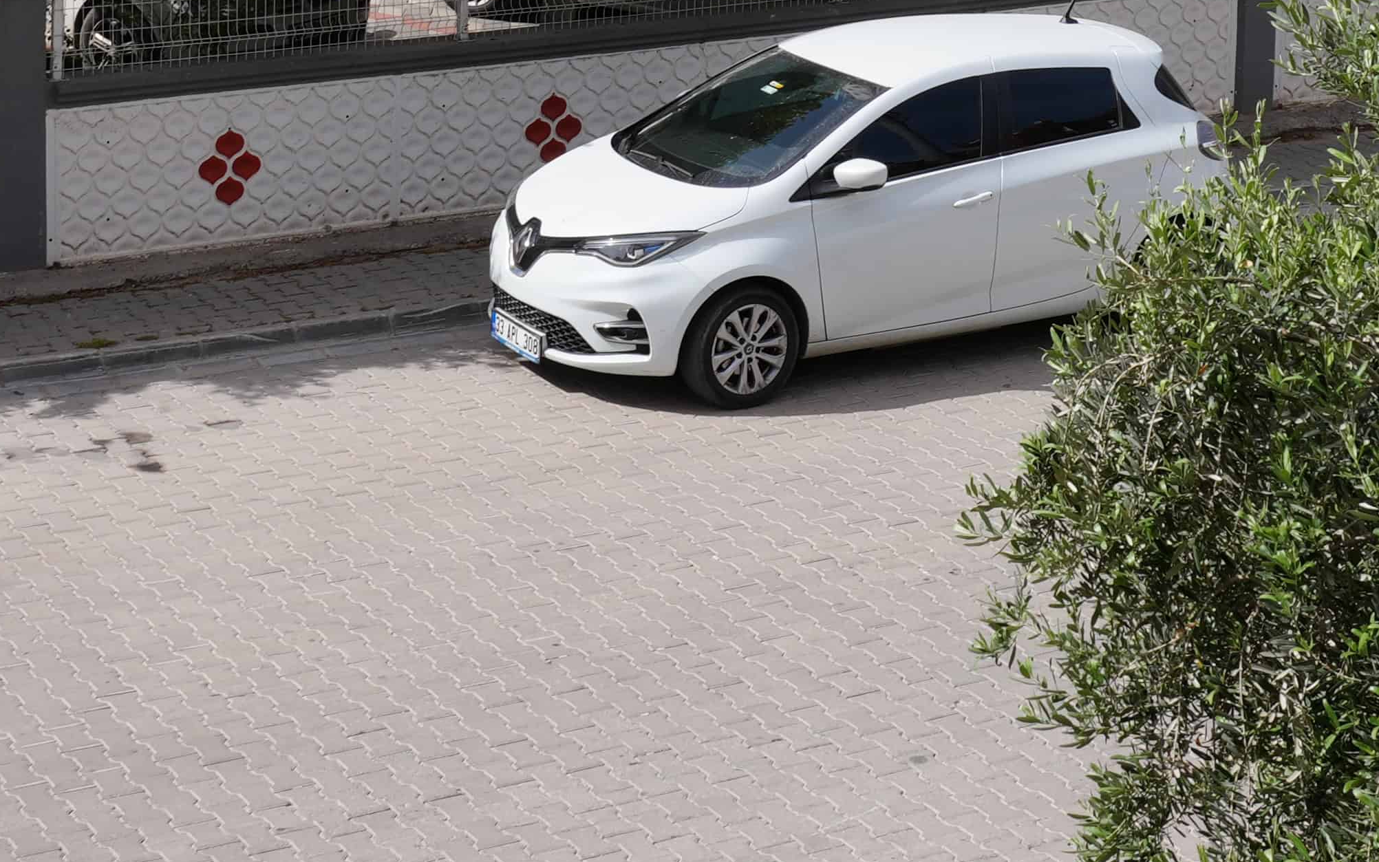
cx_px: 588
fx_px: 3270
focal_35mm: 87
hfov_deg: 23.8
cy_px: -329
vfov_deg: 14.3
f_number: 10
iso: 100
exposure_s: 1/160
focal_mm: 18
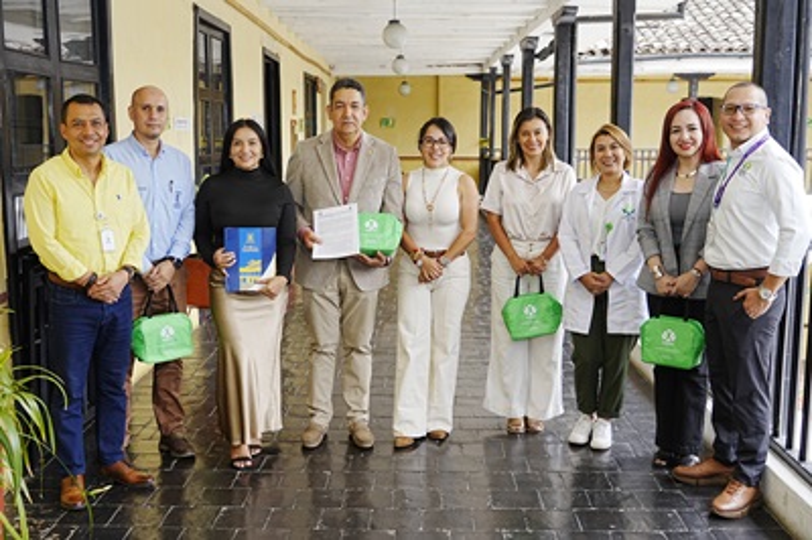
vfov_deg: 34.2
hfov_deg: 49.6
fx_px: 879
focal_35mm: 39
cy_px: 270
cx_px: 406
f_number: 4
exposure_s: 1/200
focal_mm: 39
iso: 200
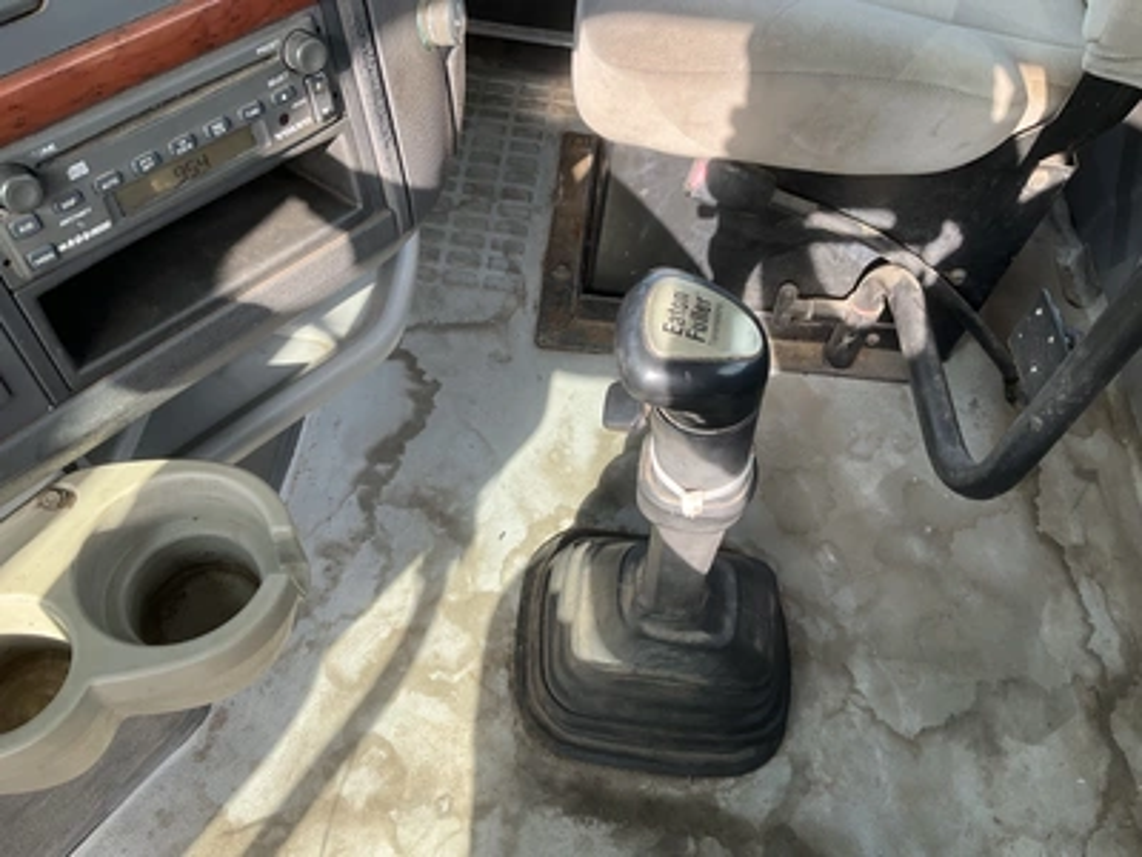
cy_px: 428
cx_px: 571
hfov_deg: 61.7
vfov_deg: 48.2
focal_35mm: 29
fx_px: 957
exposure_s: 1/122
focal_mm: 3
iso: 20
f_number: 1.8
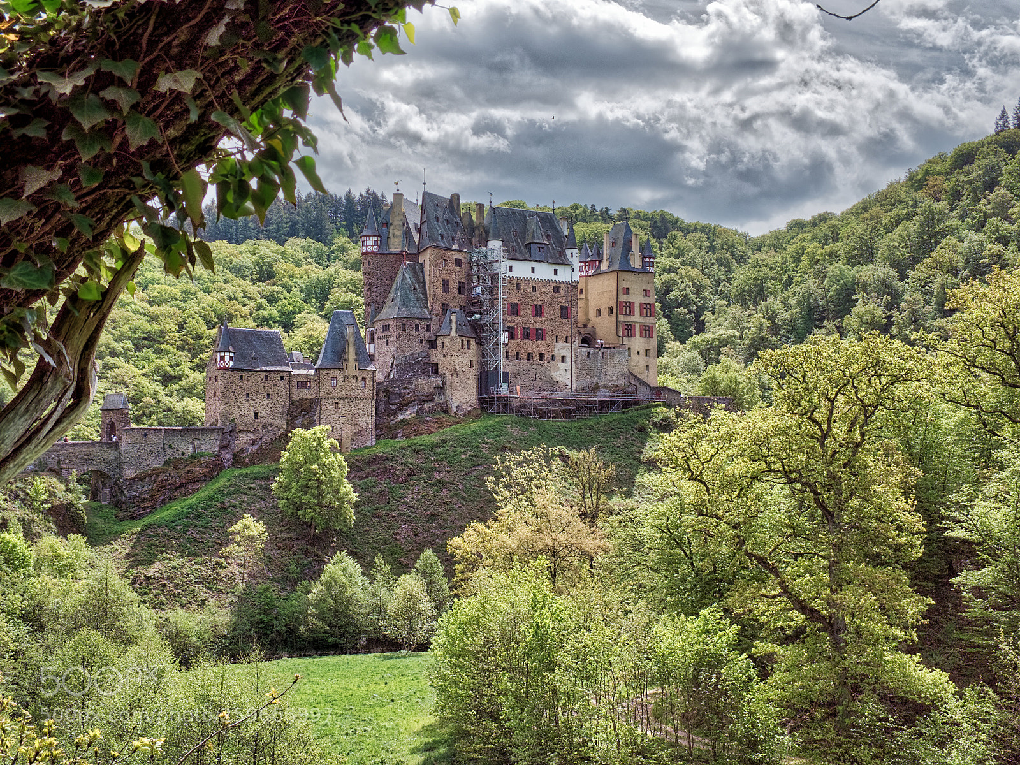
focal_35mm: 44
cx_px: 510
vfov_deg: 32.9
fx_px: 1297
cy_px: 382
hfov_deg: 42.9
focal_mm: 22
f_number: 8
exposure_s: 1/320
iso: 200
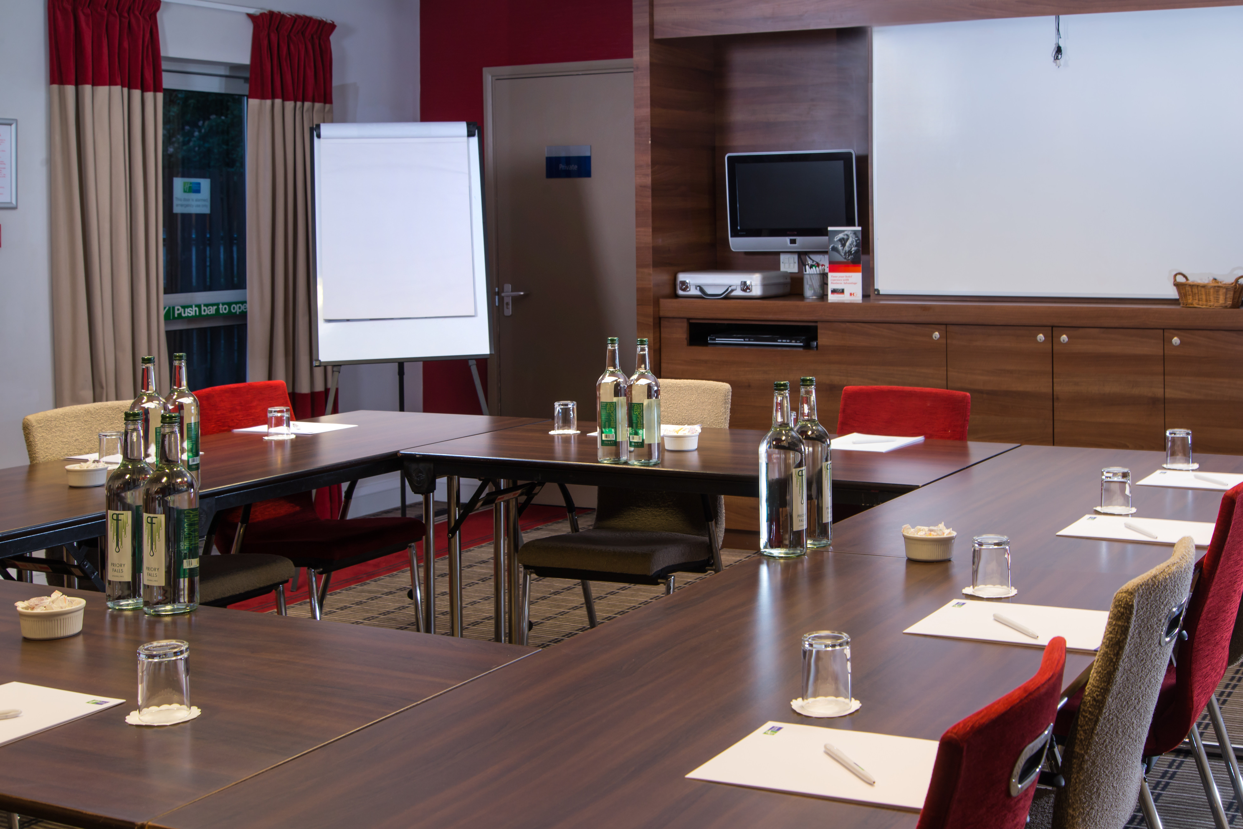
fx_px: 1554
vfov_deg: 29.9
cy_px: 414
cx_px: 622
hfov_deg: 43.6
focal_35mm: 45
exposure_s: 1/13
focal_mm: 45
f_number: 8
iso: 500
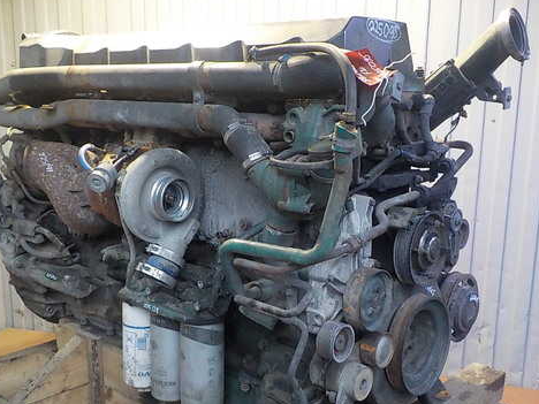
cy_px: 224
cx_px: 246
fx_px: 638
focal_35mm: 41
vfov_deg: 35.1
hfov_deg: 45.7
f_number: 3.3
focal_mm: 4.1
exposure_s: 1/13
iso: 400
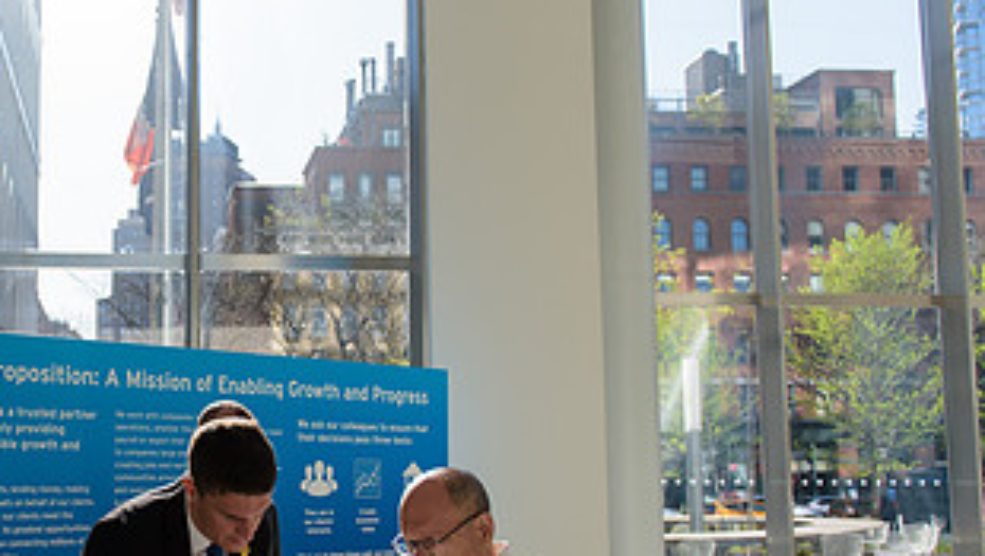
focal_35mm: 47
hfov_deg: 41.7
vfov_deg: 25.4
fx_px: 1229
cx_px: 194
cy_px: 342
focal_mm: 24
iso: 200
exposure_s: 1/1600
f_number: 3.2
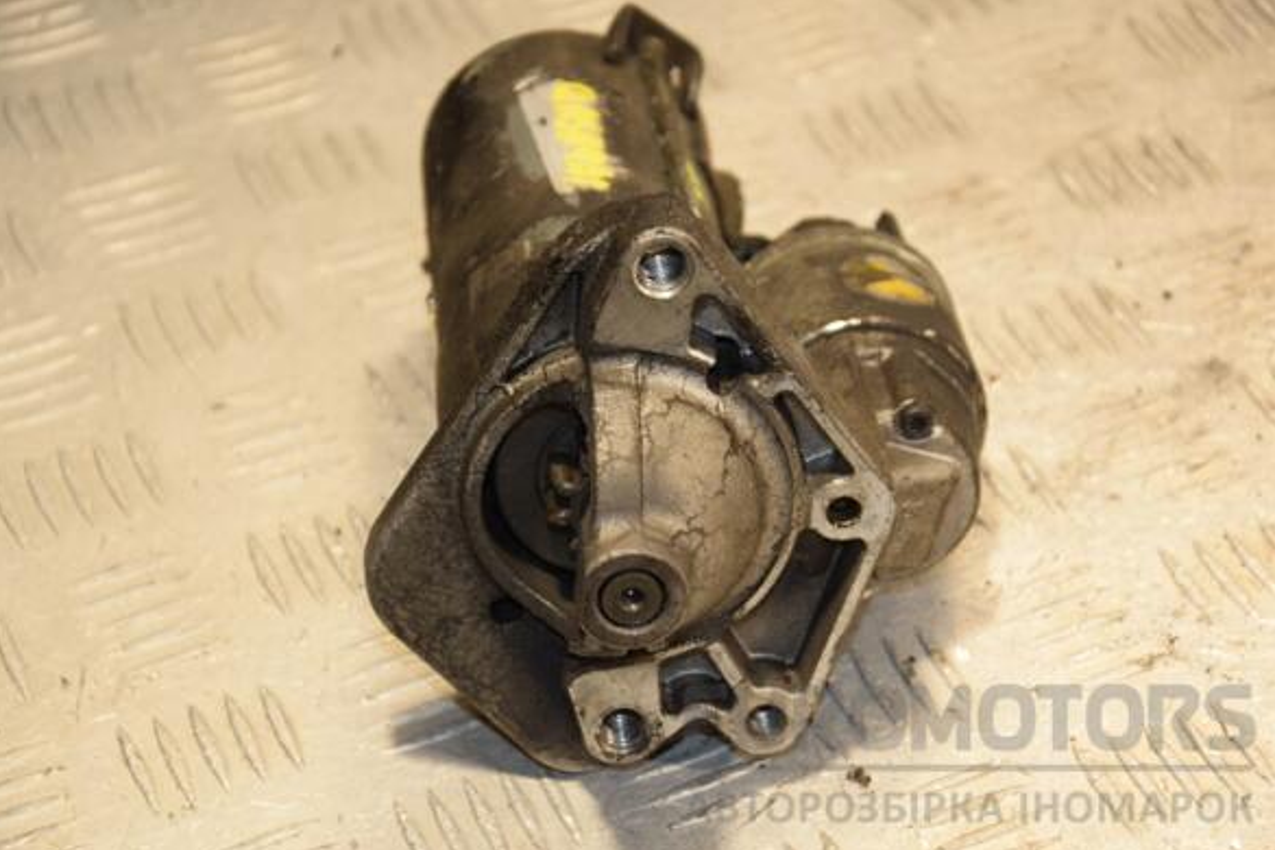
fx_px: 4356
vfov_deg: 11.1
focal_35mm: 123
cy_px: 427
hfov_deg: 16.7
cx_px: 643
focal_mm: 80
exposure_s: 1/200
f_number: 5.3
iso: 800
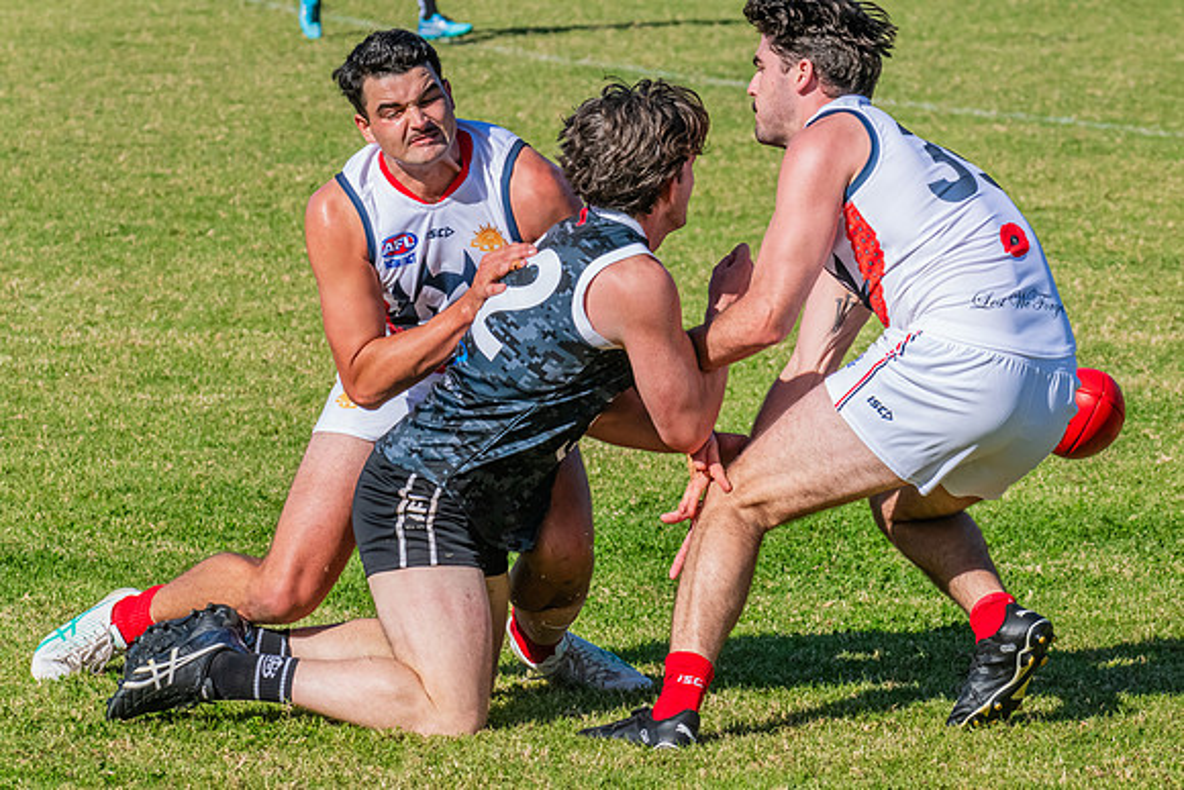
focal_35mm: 279
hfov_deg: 7.4
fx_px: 9188
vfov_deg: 4.9
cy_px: 460
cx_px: 689
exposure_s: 1/1600
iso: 1600
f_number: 14
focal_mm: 240
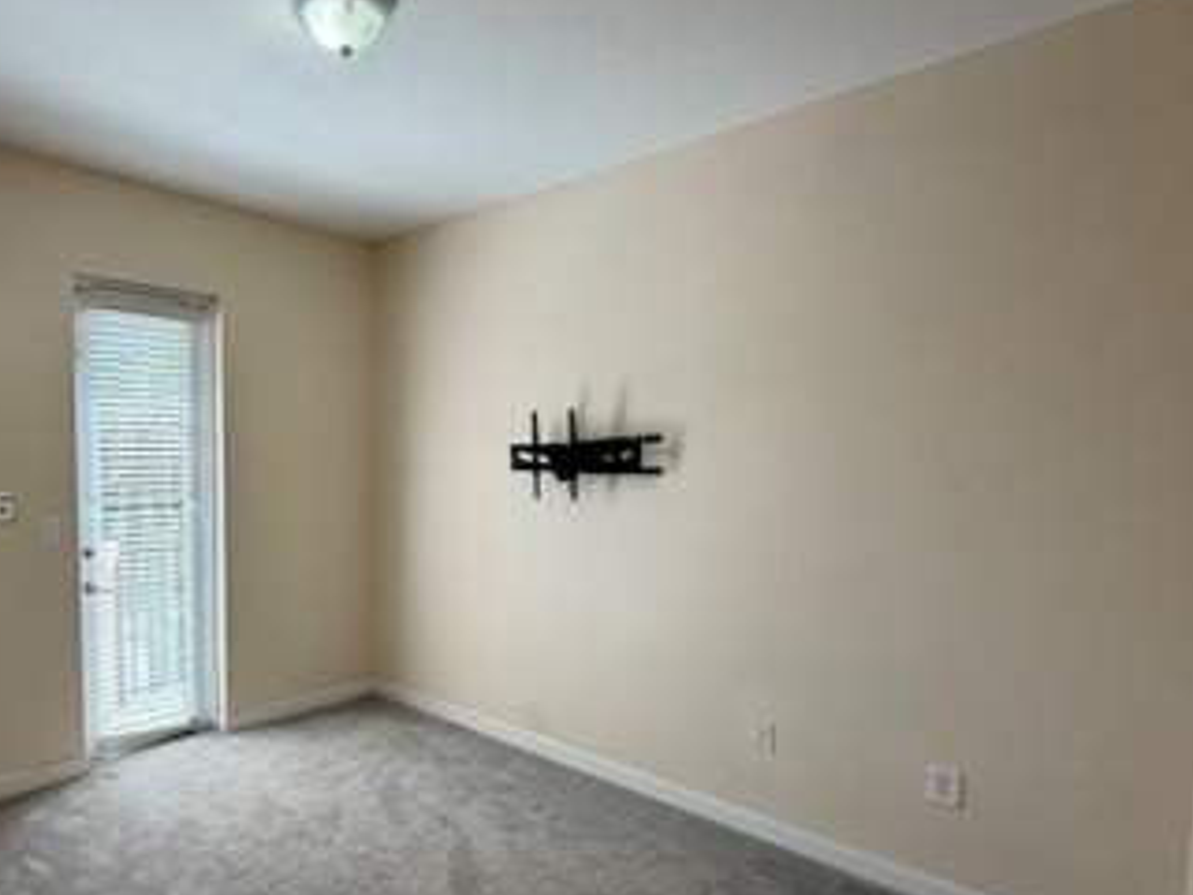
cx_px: 358
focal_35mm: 21
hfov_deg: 75.4
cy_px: 507
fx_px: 724
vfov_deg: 63.2
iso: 100
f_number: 2.2
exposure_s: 1/121
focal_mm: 2.22
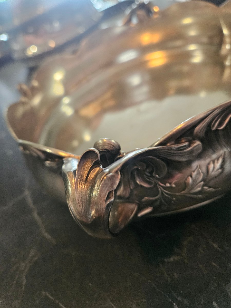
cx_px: 116
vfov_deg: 73.9
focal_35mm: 23
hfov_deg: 58.9
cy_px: 154
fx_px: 205
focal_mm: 5.4
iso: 640
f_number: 1.8
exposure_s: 1/33.3
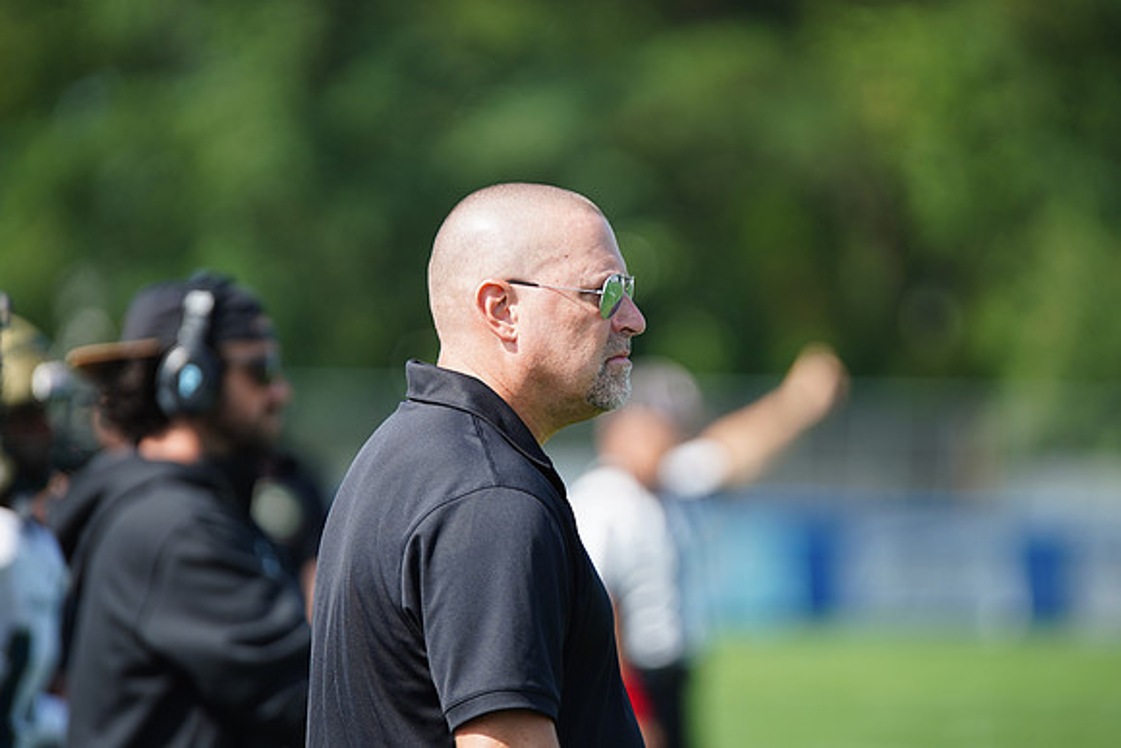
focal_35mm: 300
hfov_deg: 6.9
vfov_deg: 4.6
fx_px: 9343
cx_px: 560
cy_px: 374
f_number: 2.8
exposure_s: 1/2500
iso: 400
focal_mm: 300
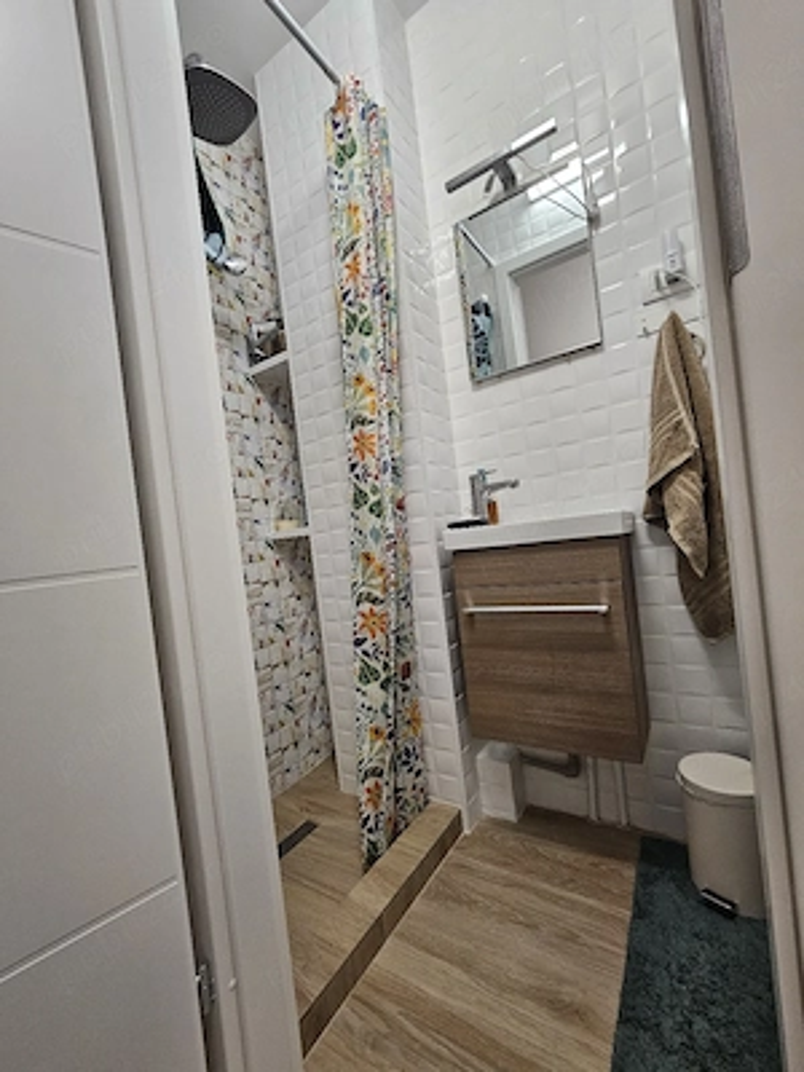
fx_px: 403
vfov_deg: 106.2
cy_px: 536
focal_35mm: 13
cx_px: 402
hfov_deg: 89.9
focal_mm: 2.2
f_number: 2.2
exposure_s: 1/50.3
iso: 160
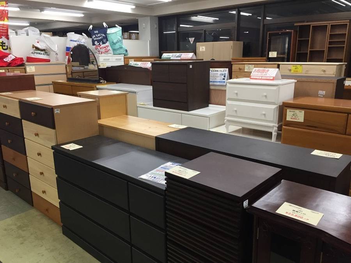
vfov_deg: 48.2
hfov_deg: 61.7
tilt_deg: -15.7
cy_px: 132
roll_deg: -0.2
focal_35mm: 29
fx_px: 294
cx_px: 176
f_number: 2.2
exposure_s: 1/30
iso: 40
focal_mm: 4.15
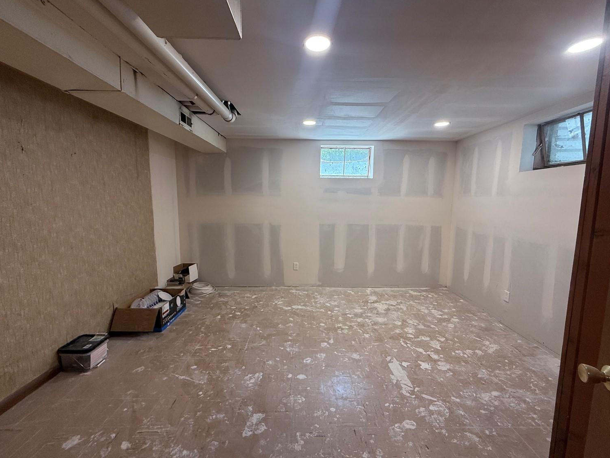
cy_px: 229
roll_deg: -0.4
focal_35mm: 15
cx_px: 306
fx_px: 264
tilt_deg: -6.6
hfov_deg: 98.2
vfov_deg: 81.8
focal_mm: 2.22
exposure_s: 1/99
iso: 160
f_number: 2.2
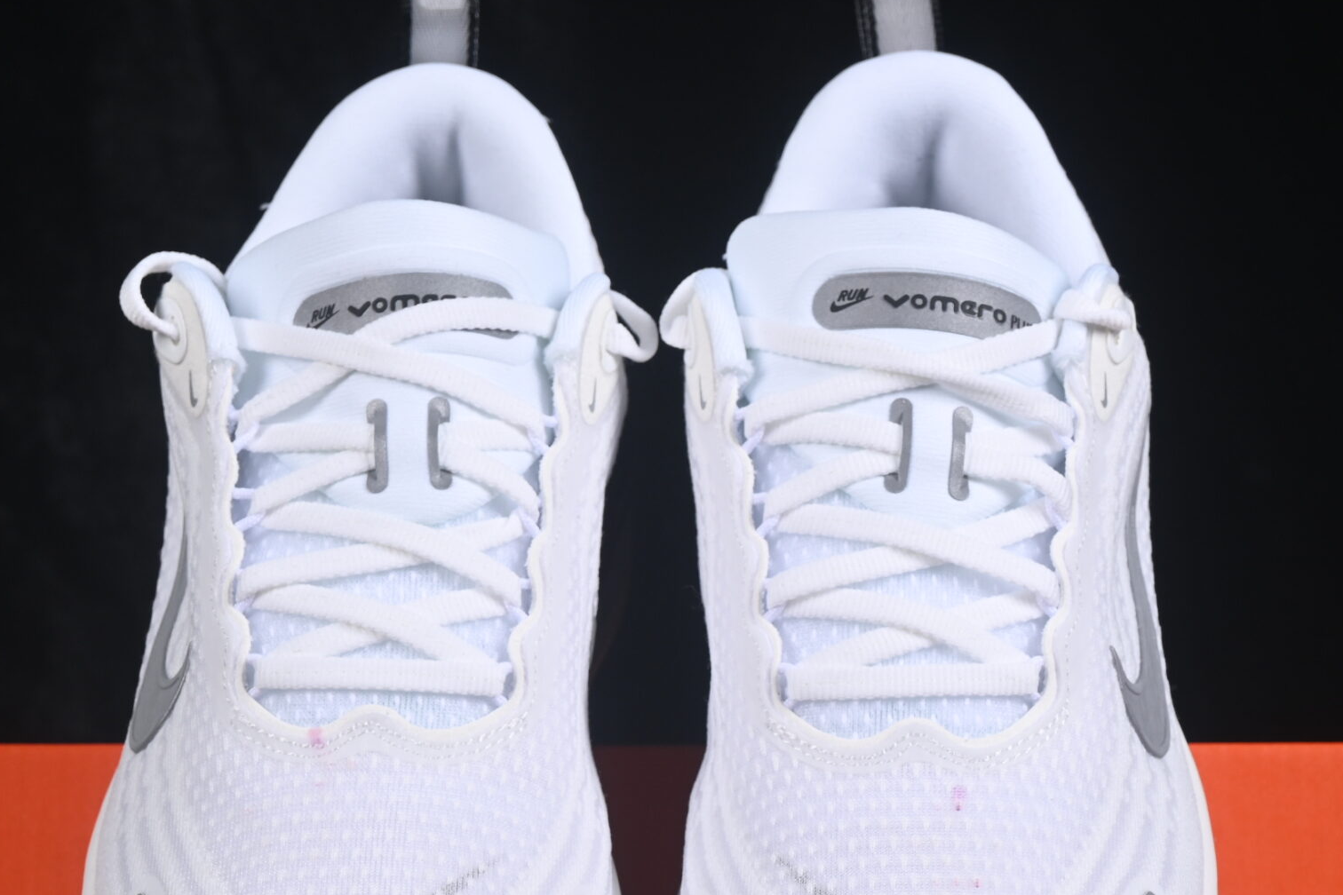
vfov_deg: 10.8
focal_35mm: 127
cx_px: 660
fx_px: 4737
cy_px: 745
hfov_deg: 16.1
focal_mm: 50
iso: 160
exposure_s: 1/80
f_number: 8
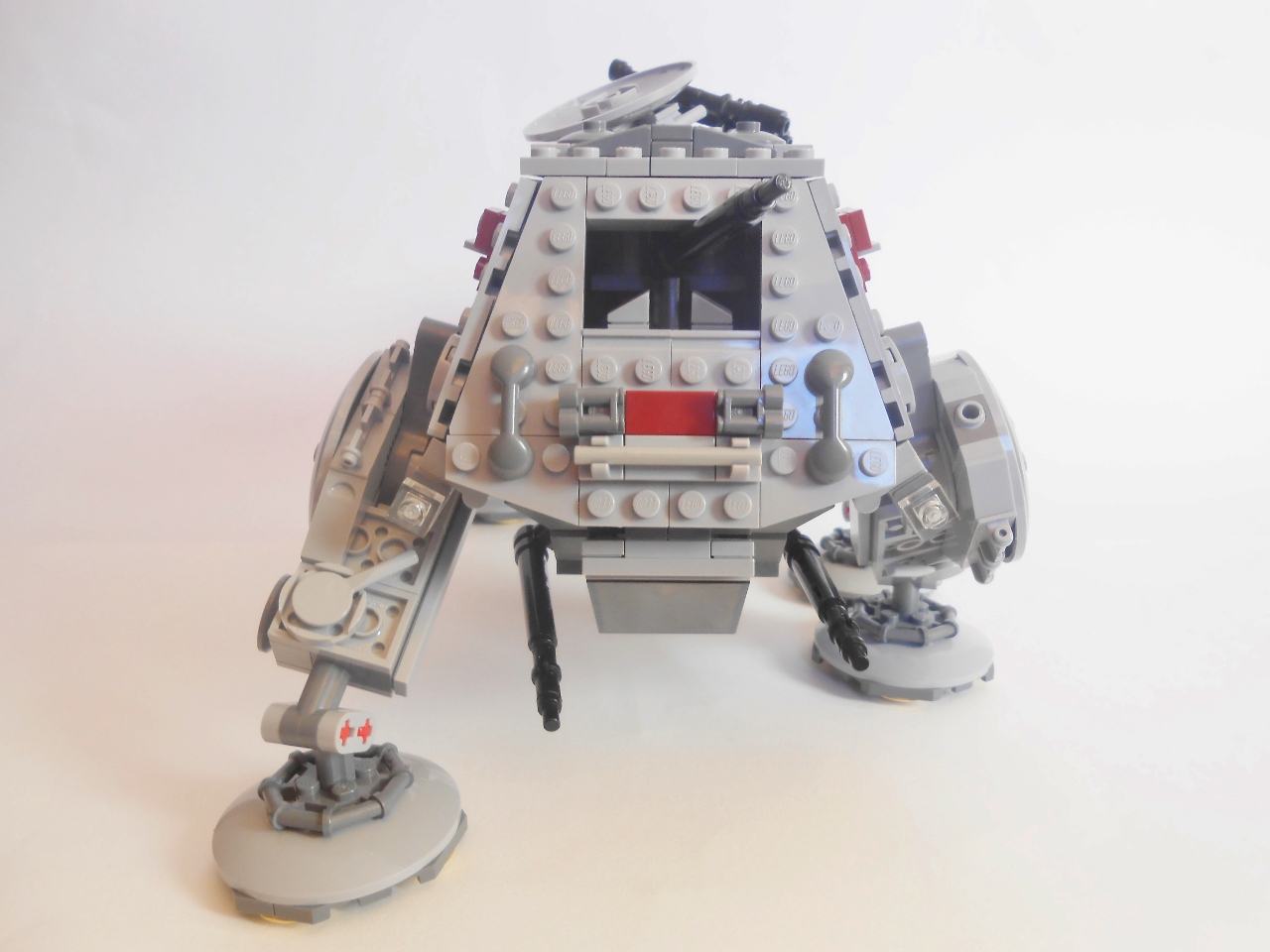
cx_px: 635
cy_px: 476
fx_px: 954
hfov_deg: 67.3
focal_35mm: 26
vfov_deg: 53.1
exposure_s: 1/30
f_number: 3.5
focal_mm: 4.6
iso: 80
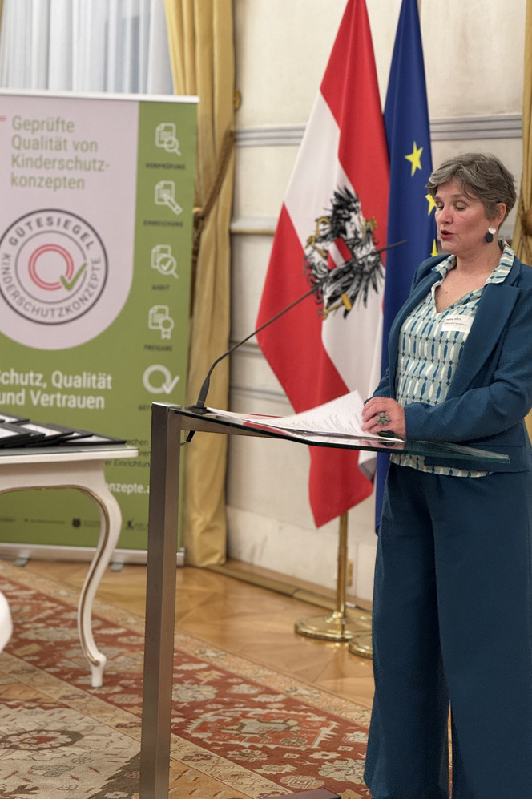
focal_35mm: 81
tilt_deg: -4.6
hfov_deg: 16.8
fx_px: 1797
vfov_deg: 25.1
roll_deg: -1.7
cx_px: 280
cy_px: 401
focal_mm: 9
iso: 320
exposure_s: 1/50
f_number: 2.8
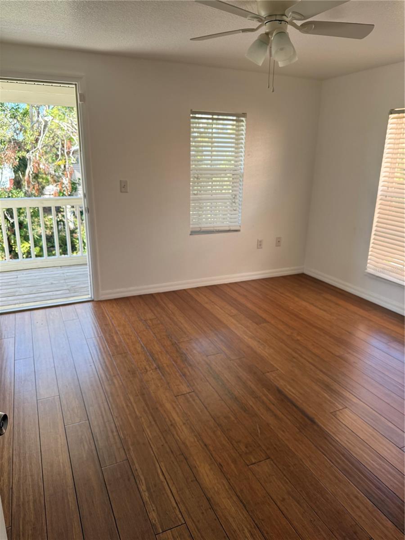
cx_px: 202
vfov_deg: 71.6
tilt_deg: -15.1
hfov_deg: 56.8
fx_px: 374
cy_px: 270
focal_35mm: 24
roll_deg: -1.8
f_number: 1.78
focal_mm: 6.76
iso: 125
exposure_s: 1/230
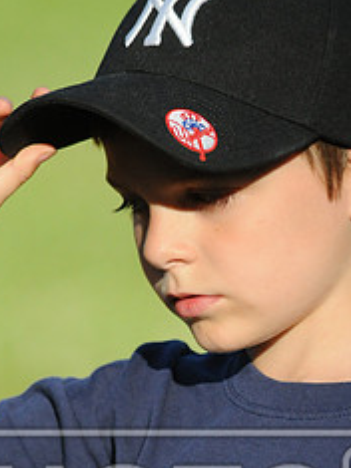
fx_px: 14439
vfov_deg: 1.9
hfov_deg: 1.4
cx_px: 196
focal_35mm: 1067
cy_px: 522
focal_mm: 300
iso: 800
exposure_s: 1/4000
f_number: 4
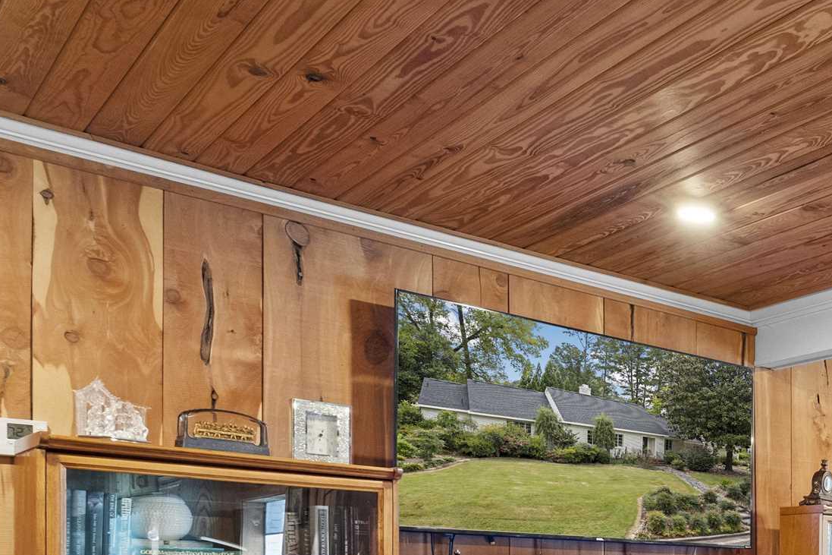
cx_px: 1013
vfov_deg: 28.8
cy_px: 615
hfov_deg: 35.7
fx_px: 970
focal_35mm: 42
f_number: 7.1
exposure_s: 1/1.11
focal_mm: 10
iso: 640
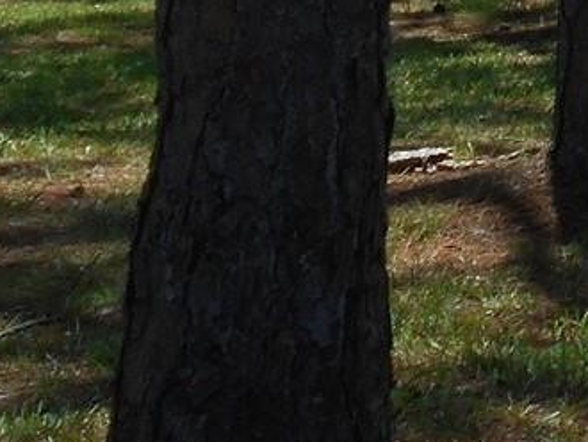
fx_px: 2635
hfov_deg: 11.5
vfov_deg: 9.1
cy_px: -415
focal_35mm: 155
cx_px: 1149
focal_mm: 5.8
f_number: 3.6
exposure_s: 1/640
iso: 80
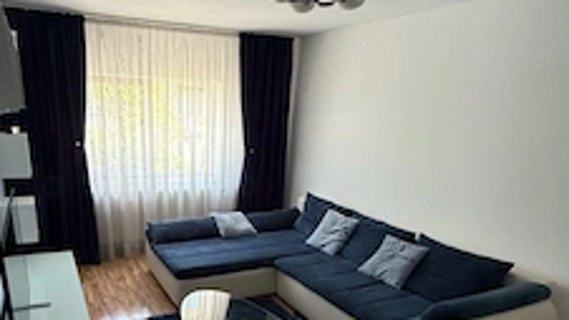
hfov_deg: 69.1
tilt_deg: -20.7
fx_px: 407
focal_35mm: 27
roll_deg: -3.3
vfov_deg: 40.7
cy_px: 265
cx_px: 227
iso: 250
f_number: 2.2
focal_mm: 2.22
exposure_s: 1/99
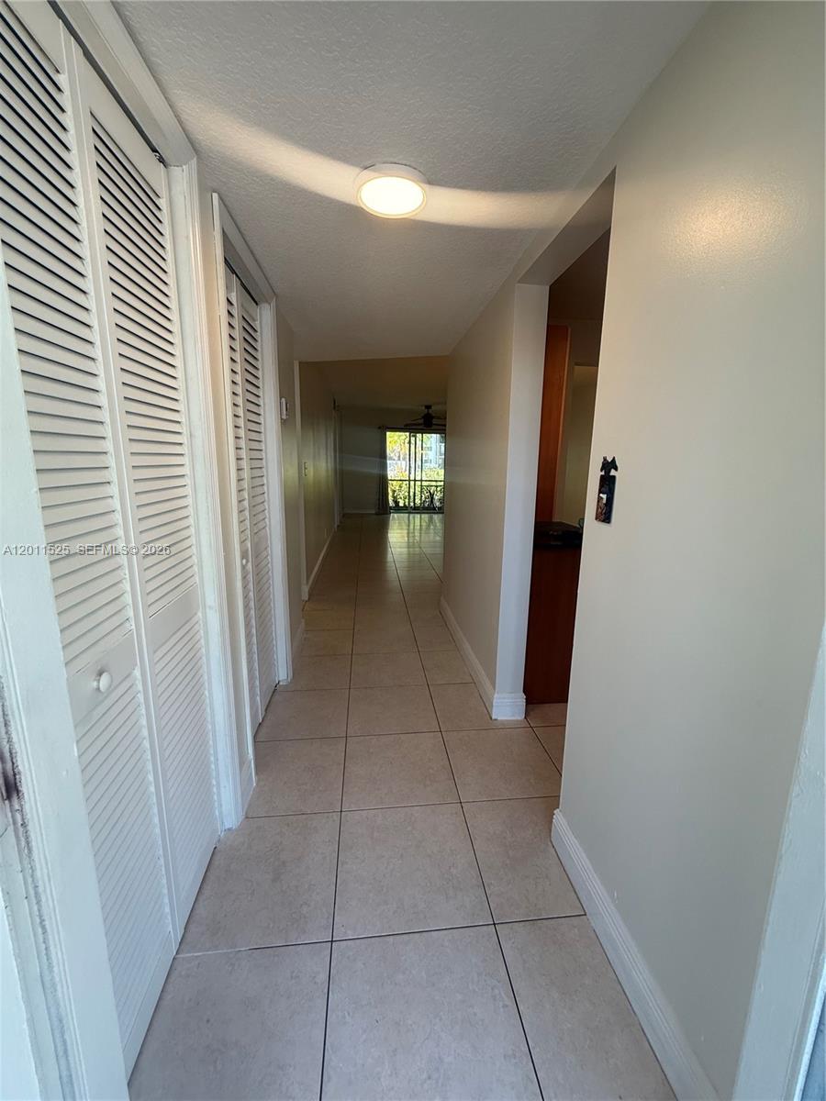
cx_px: 413
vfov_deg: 102.1
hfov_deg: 85.7
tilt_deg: -9.5
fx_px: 445
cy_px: 550
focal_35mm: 14
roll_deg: -1.2
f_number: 2.2
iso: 125
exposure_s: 1/120
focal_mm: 2.22
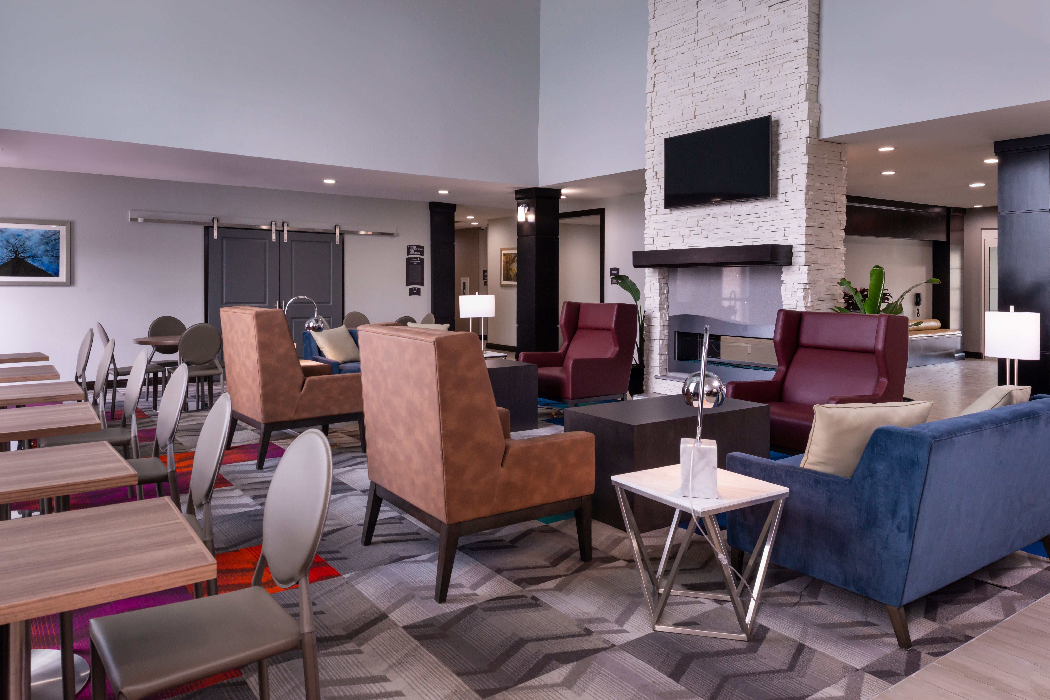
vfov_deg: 51.3
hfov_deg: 71.5
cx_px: 507
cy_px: 358
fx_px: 729
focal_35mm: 25
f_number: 11
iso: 640
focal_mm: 24
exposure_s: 1/20
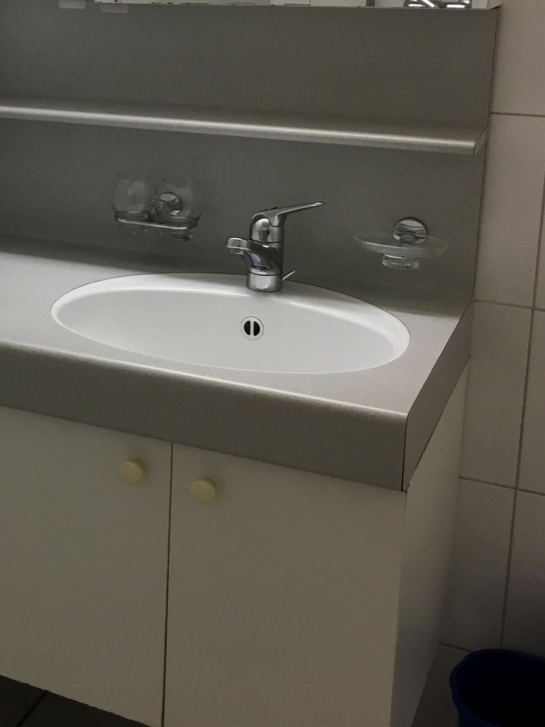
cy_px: 192
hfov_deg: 24.3
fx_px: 1197
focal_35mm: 57
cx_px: -23
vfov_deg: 33.2
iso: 64
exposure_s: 1/33
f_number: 2.2
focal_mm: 4.15
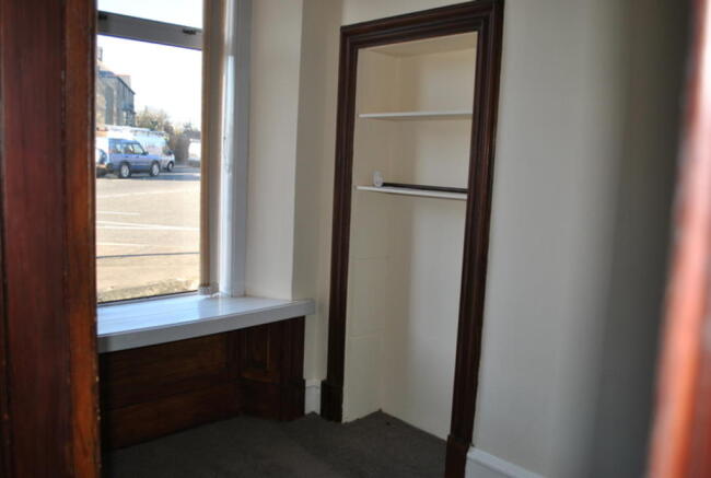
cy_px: 239
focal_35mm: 30
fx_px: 594
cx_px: 356
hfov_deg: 61.8
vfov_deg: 43.8
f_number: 3.8
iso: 125
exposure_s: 1/125
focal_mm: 20
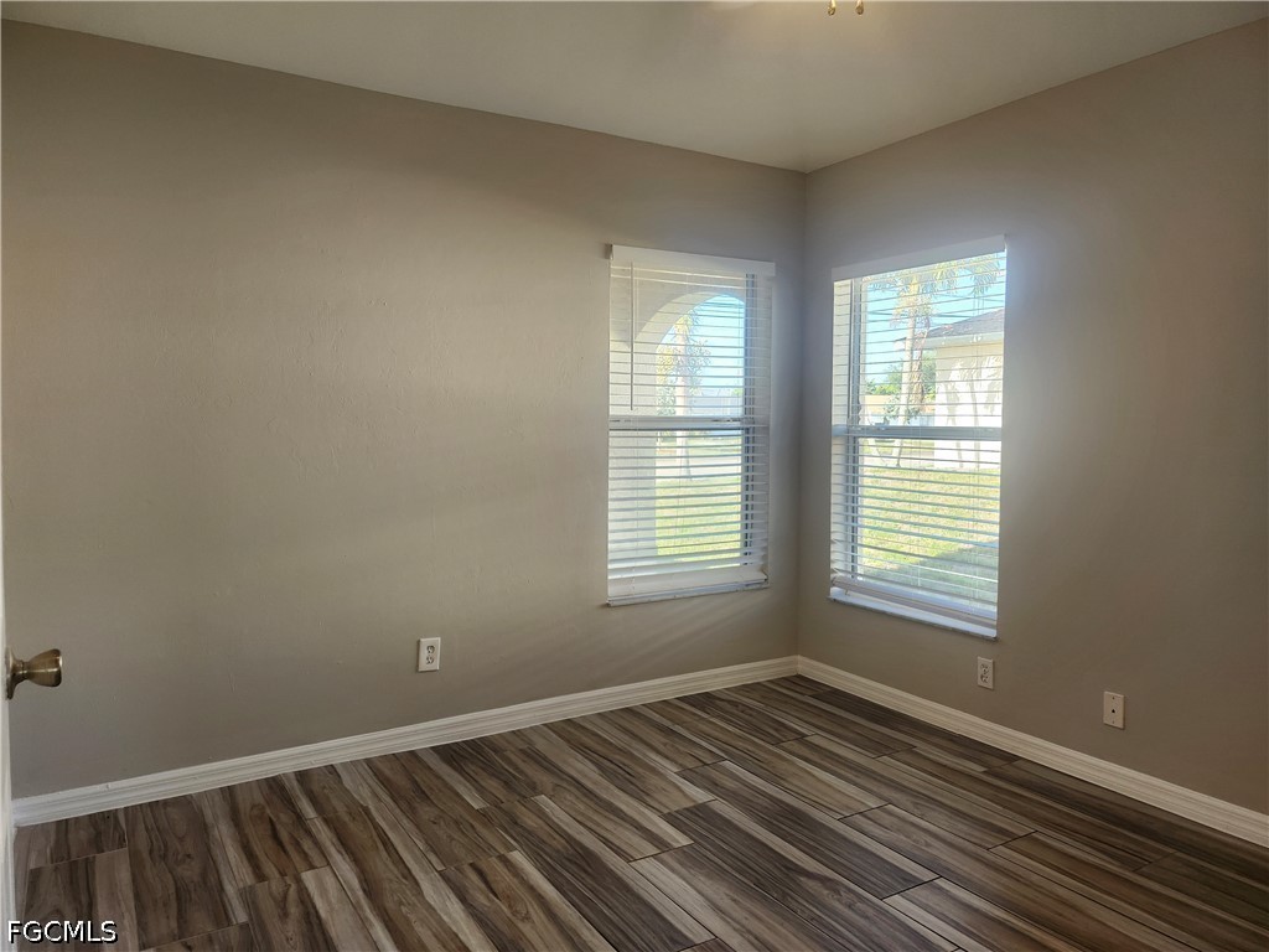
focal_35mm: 23
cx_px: 634
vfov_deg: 58.9
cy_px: 476
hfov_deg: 73.9
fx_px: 843
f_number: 1.8
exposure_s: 1/180
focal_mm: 5.54
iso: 160
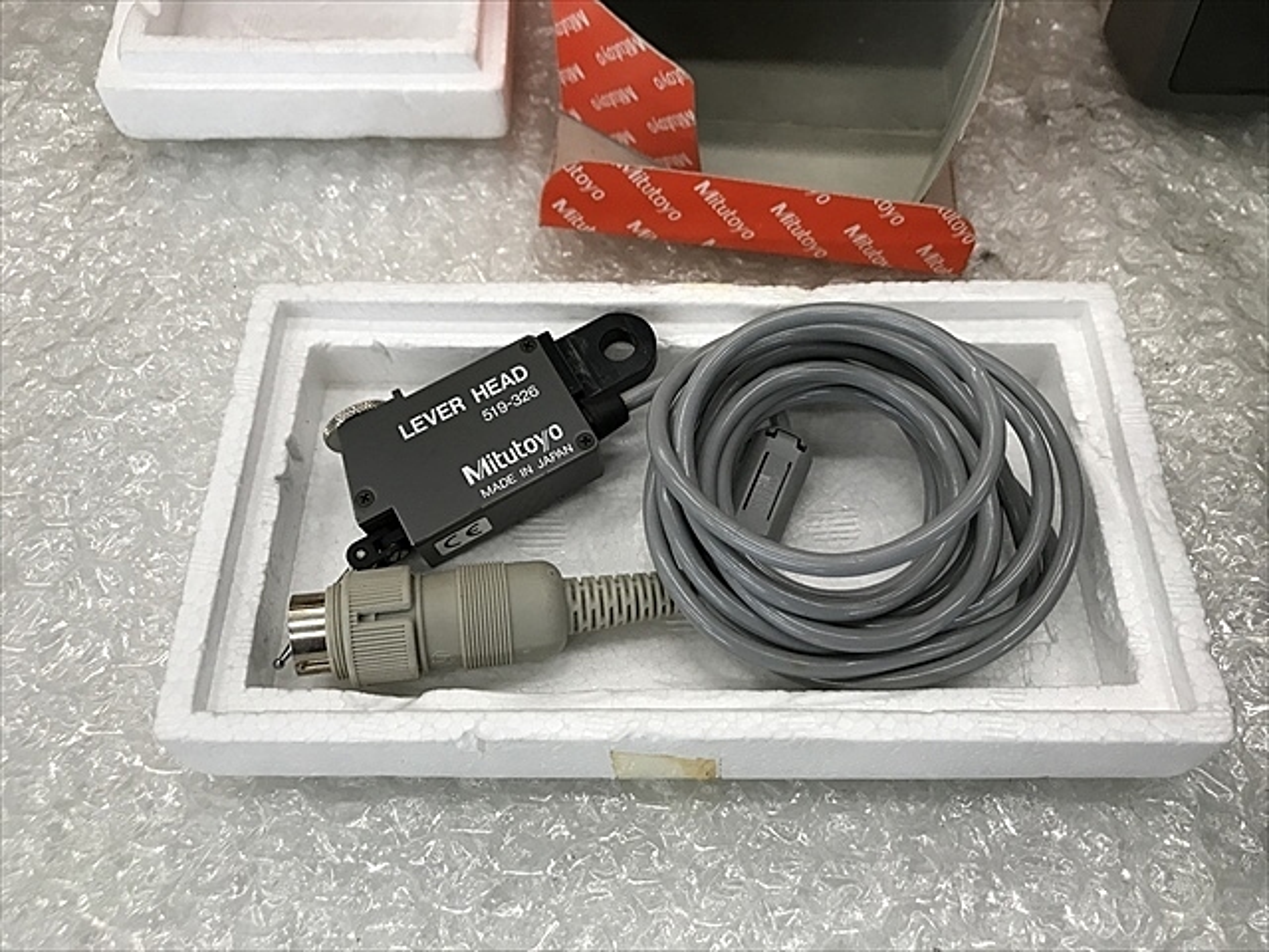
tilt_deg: -63.9
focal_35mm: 28
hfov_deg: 63.4
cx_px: 634
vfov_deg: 49.7
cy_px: 476
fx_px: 1026
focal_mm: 3.99
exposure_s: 1/40
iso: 25
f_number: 1.8
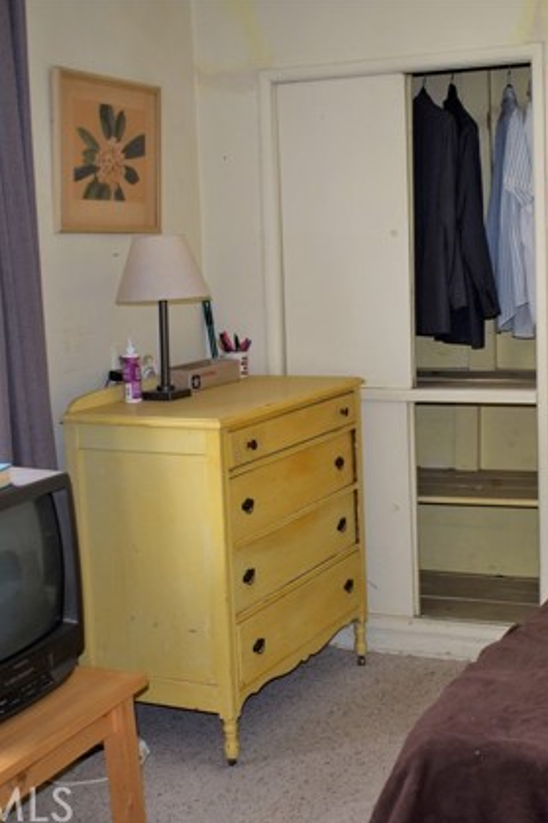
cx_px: 377
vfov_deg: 37.7
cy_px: 413
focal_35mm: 53
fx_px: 1206
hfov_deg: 25.4
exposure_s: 1/30
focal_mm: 23
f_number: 3.8
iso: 200
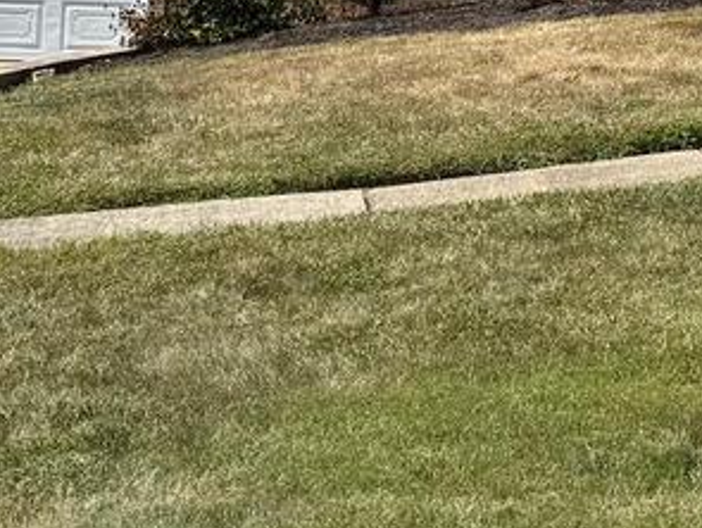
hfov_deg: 15.6
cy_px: -345
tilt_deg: +3.6
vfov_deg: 11.9
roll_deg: -2.4
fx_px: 2376
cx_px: 1026
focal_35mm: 117
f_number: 1.78
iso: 80
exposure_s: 1/6173
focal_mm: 6.76
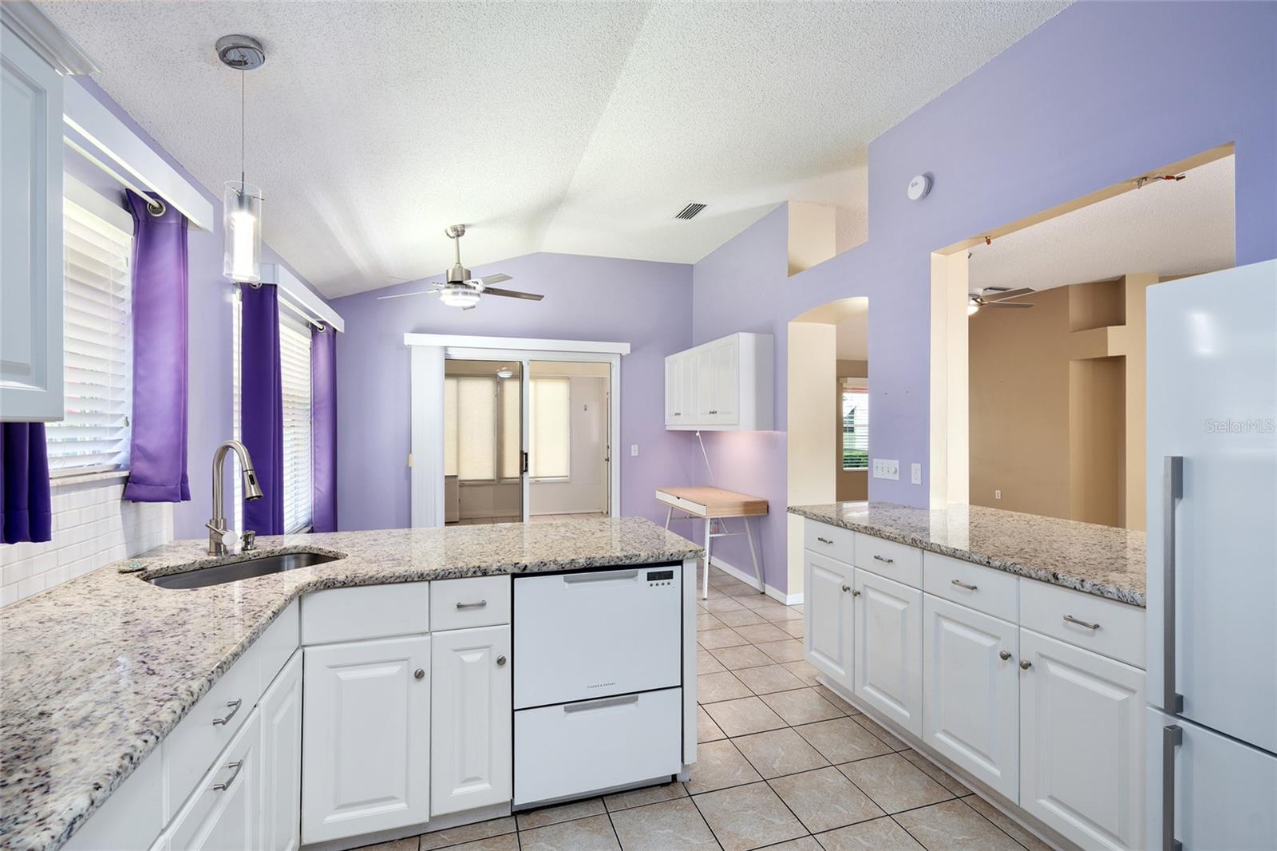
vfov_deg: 73.7
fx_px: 567
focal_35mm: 16
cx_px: 638
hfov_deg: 96.7
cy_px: 426
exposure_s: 1/2.5
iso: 125
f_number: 7.1
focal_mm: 16
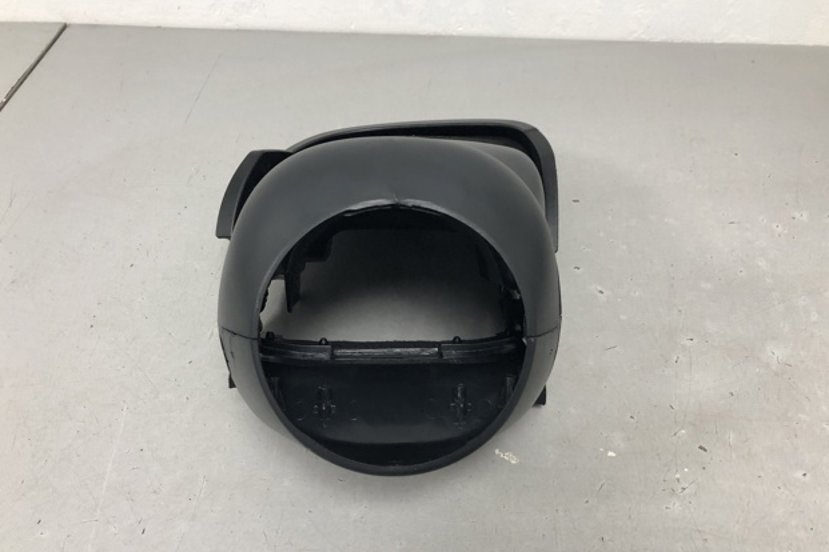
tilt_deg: -51.4
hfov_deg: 61.9
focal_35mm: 30
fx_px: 691
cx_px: 411
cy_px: 292
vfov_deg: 43.6
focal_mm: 4
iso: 40
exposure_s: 1/25
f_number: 1.8
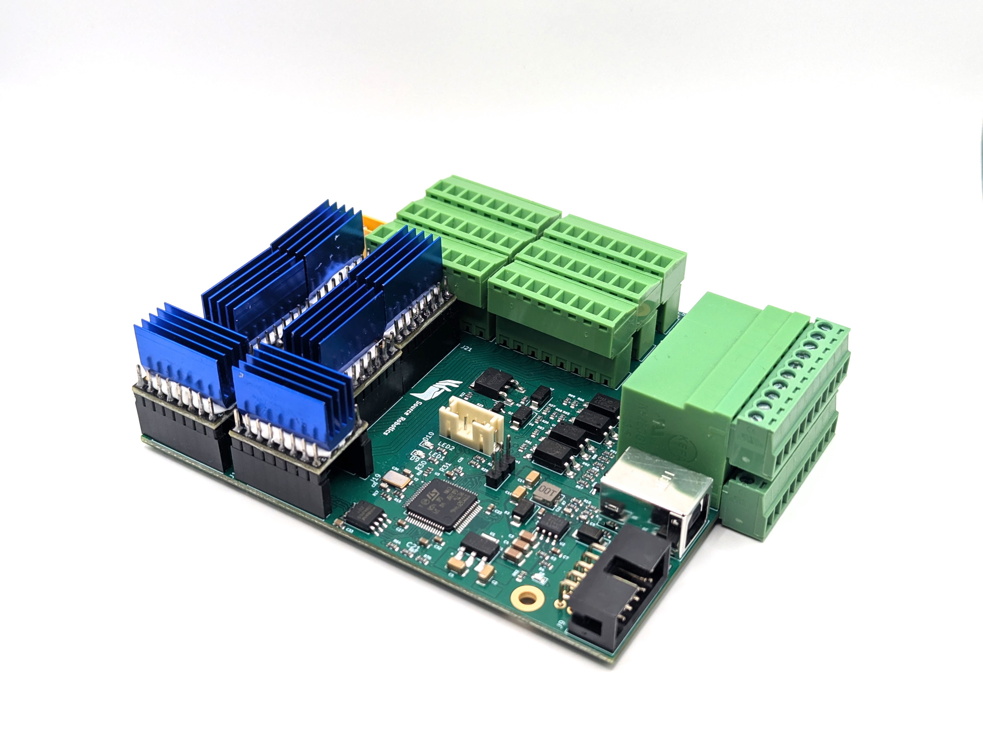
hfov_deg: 39.6
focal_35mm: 48
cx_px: 492
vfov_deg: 30.3
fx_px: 1365
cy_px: 370
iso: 47
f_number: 1.85
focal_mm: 6.81
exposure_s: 1/111
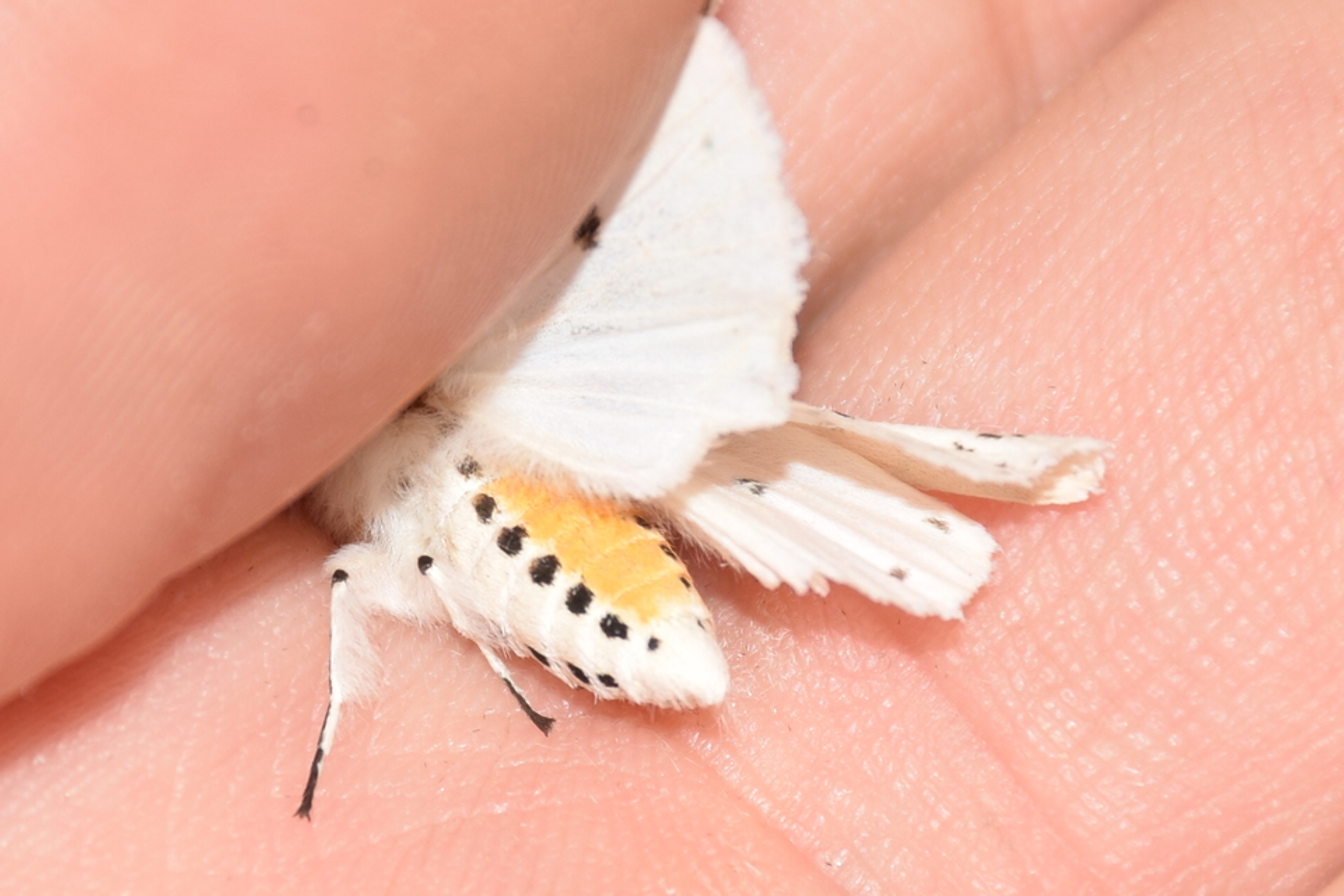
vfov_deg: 6.5
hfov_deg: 9.8
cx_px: 672
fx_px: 7839
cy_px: 448
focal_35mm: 210
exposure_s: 1/160
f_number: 9
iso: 100
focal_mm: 140
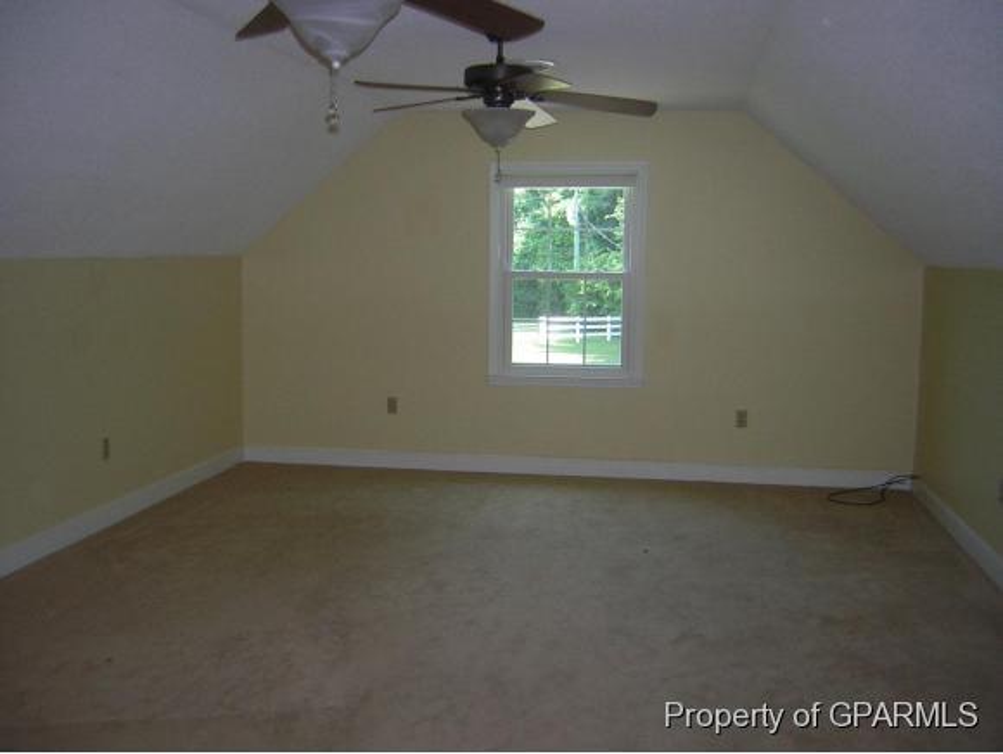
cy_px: 377
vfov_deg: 39.7
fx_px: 1044
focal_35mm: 36
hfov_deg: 51.3
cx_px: 502
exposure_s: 1/60.1
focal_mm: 4.7
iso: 61
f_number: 2.6
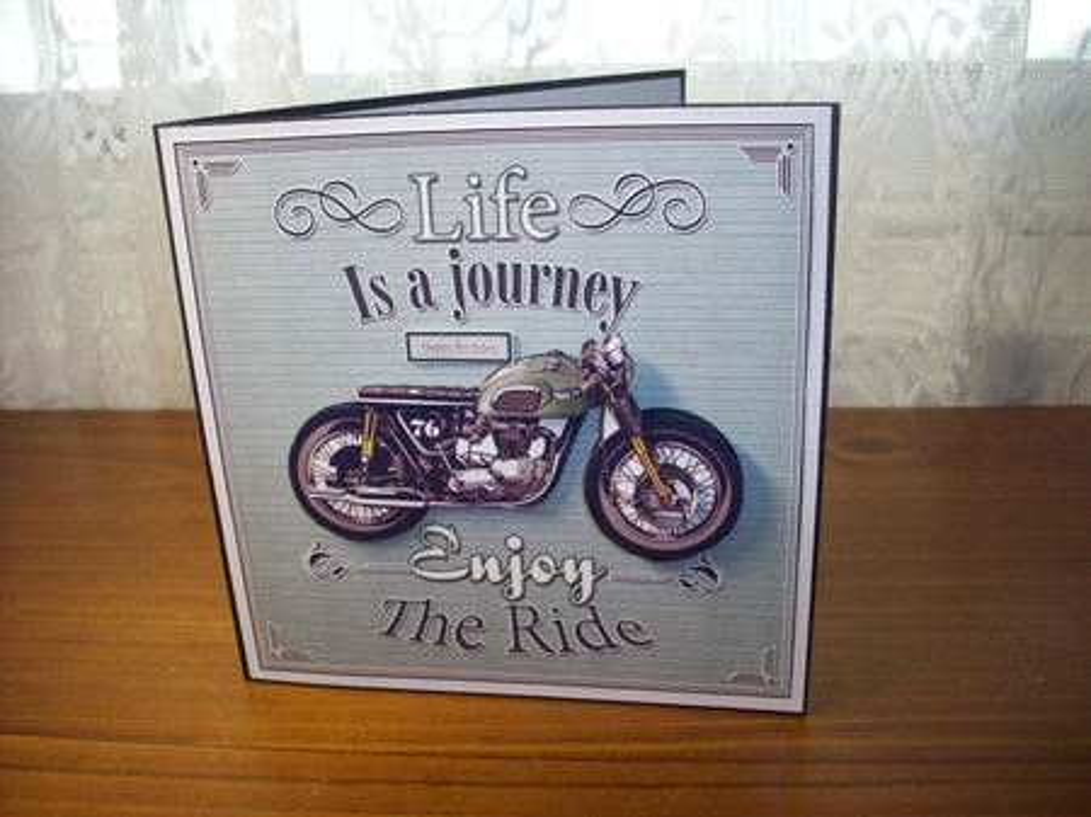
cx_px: 546
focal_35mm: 37
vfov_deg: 38.6
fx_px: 1166
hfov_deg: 50.2
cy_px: 408
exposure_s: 1/45
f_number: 2.8
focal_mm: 6.2
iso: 160
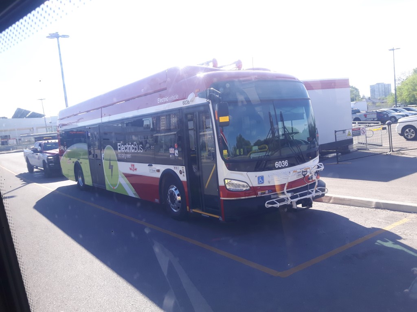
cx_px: 208
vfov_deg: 45.4
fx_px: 373
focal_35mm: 31
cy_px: 156
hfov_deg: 58.4
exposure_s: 1/252
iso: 40
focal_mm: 3.7
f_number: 1.9
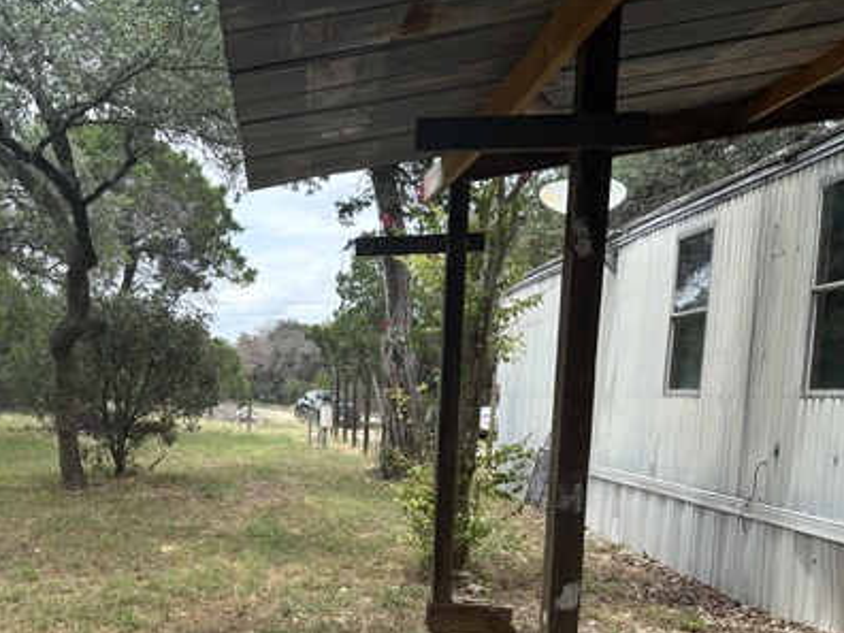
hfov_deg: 42.8
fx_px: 1024
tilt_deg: -7.0
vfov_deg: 33.4
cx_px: 168
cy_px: 501
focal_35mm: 42
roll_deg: -1.2
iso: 50
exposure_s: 1/1311
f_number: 1.6
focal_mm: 5.96
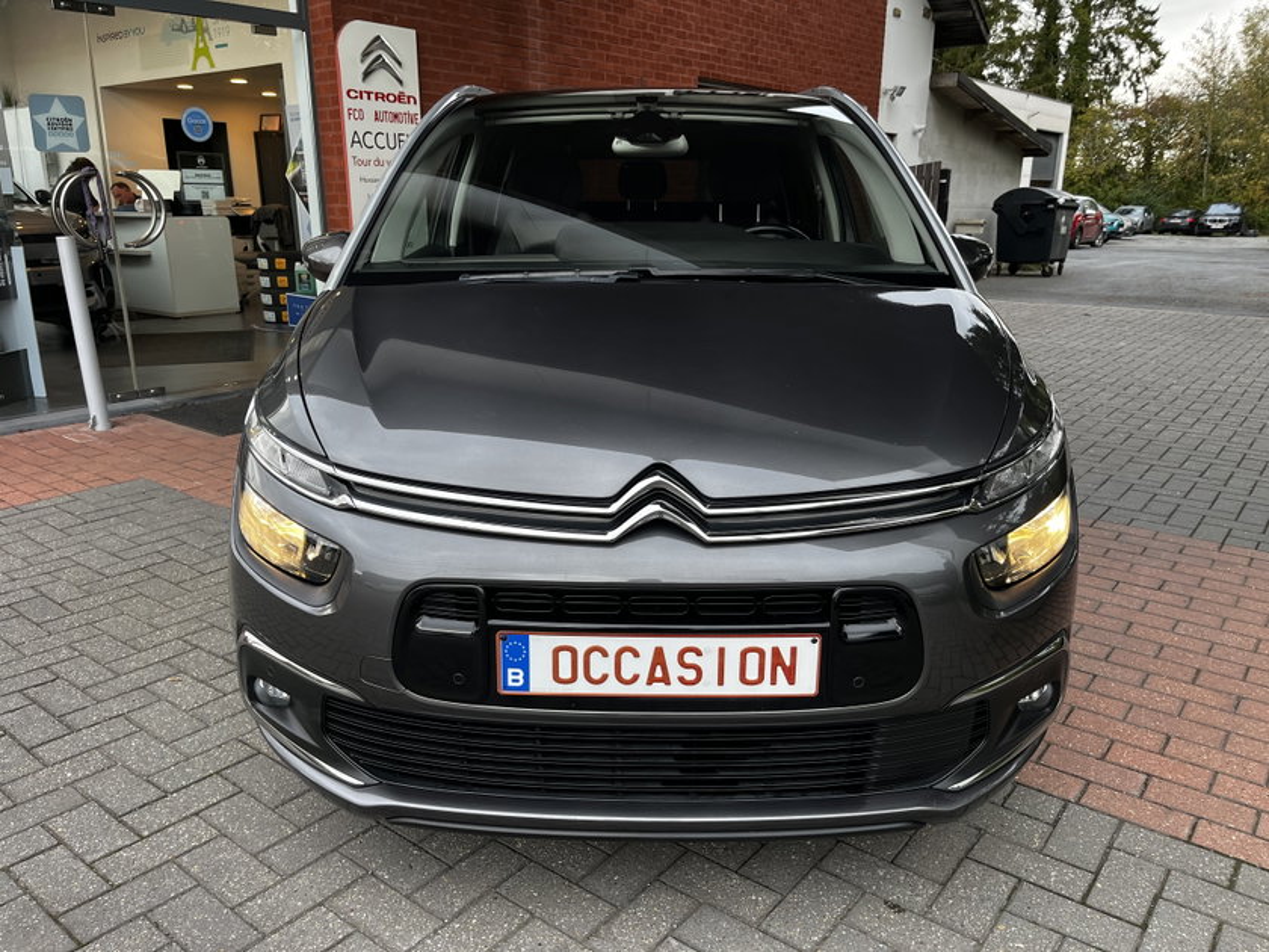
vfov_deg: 53.1
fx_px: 953
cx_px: 634
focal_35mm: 26
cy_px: 476
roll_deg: +0.7
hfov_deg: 67.3
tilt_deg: -17.1
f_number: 1.6
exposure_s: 1/122
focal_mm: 5.1
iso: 50
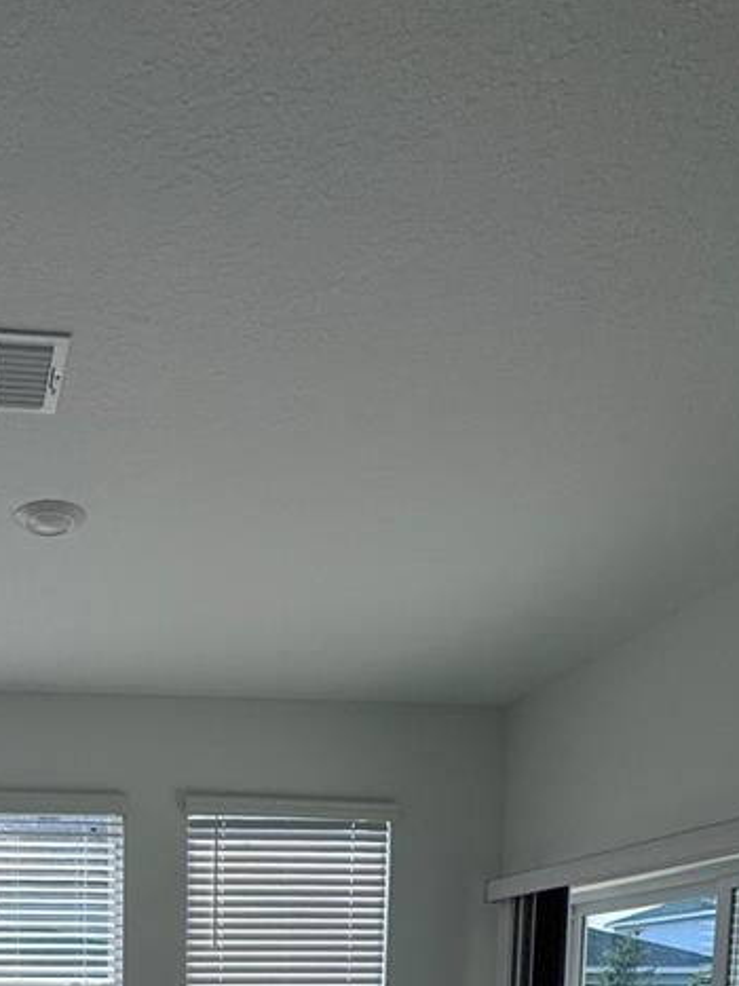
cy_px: 1123
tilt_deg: -6.4
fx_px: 1025
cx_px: 27
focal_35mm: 36
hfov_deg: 36.3
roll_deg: +0.9
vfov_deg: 40.0
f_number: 2.2
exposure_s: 1/681
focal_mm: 2.22
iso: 50
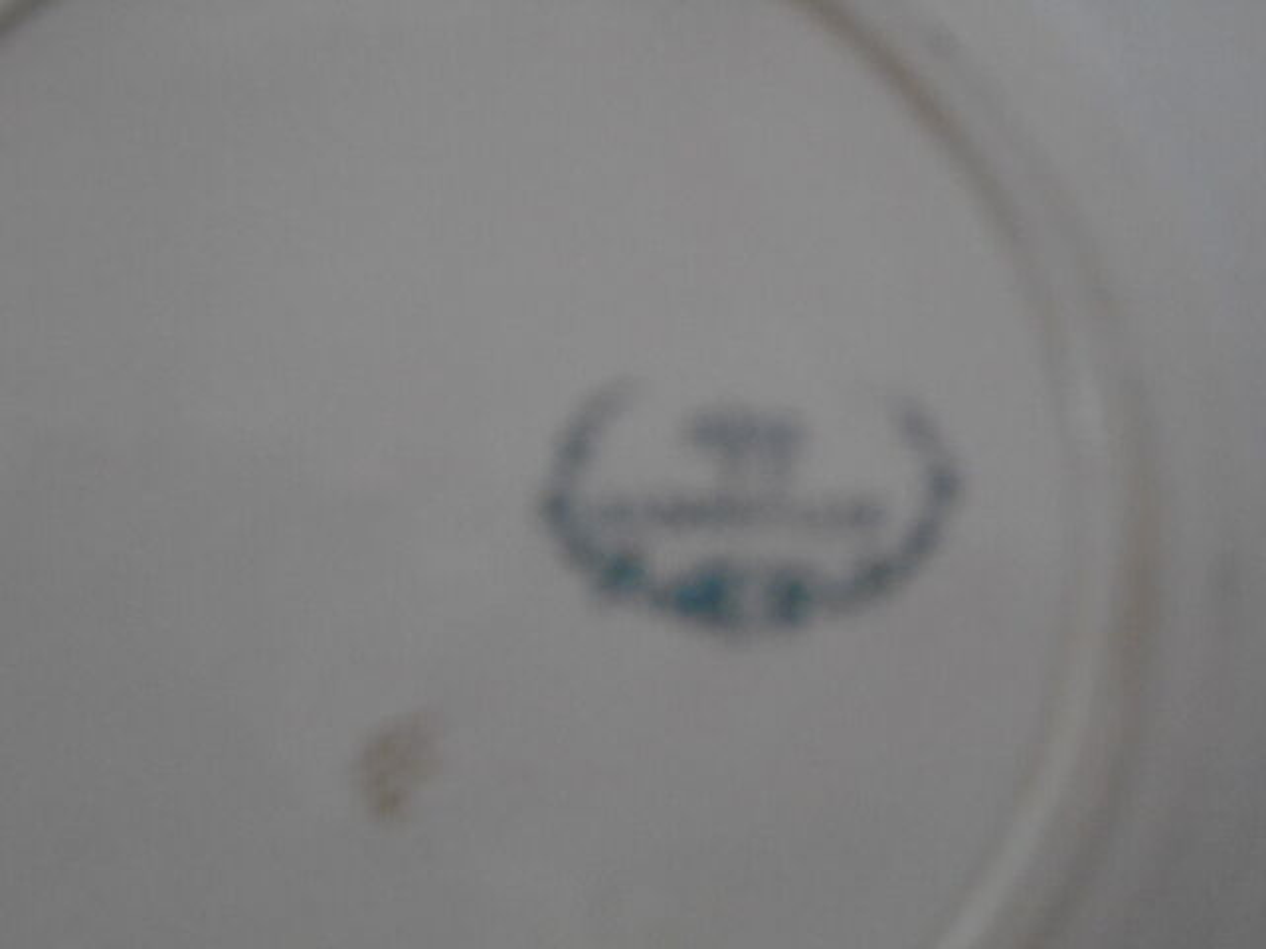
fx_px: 1792
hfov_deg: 38.9
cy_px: 474
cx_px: 633
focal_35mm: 49
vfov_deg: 29.7
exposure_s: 1/100
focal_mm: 8.7
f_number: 4.5
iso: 800
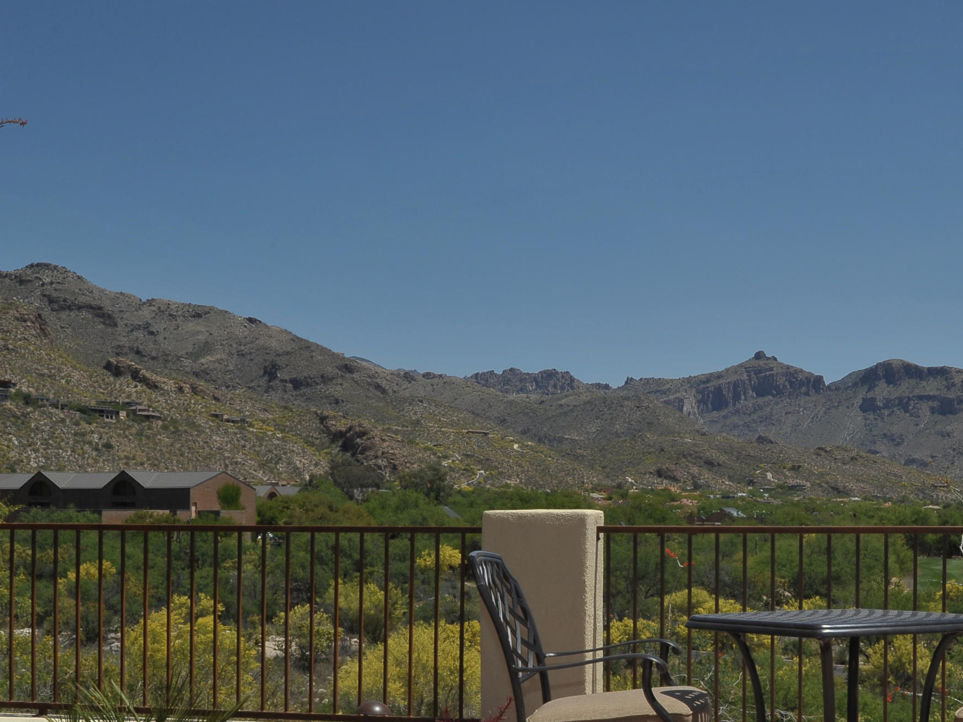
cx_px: 763
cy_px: 500
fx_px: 1614
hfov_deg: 32.4
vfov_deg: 25.1
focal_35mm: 58
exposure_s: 1/320
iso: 250
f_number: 16
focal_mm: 35
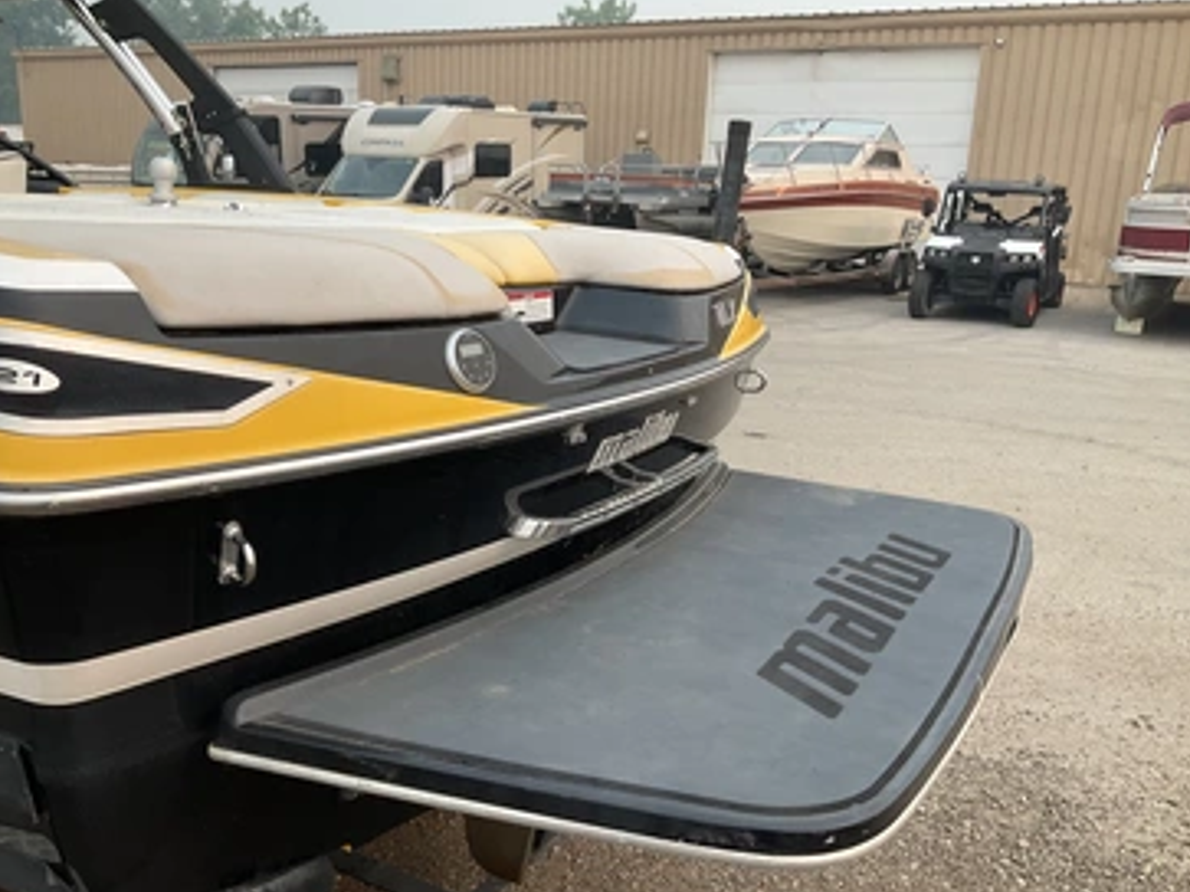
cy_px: 482
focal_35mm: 32
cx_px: 547
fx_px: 1100
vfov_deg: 44.1
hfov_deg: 56.8
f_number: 1.8
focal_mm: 3
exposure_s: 1/529
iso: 25
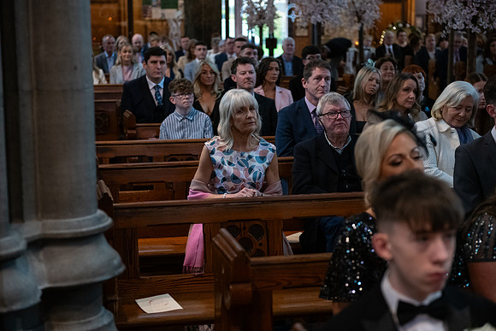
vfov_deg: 19.5
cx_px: 248
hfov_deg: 28.8
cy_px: 166
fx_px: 965
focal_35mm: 70
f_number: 3.5
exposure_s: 1/160
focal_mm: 70
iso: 1250
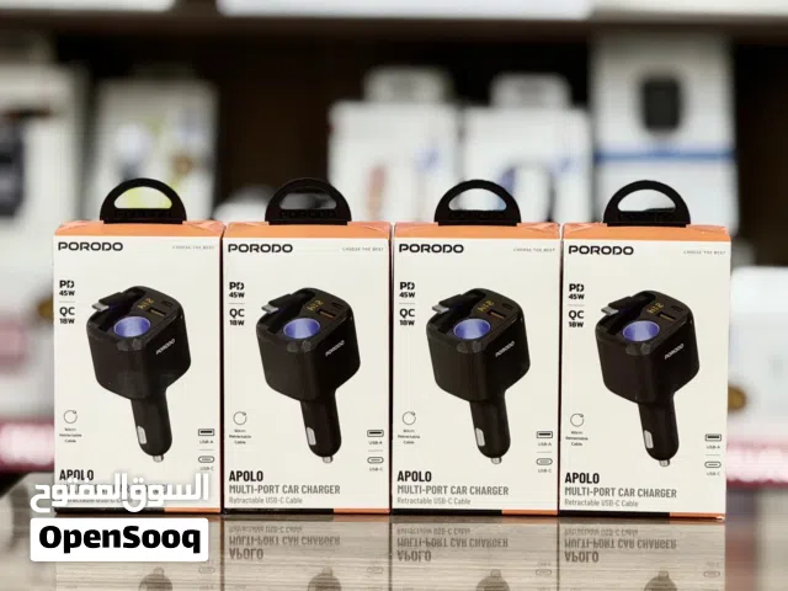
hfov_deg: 16.4
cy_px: 296
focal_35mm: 120
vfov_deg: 12.3
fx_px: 2732
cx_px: 394
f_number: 2.8
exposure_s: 1/100
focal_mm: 15.66
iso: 160
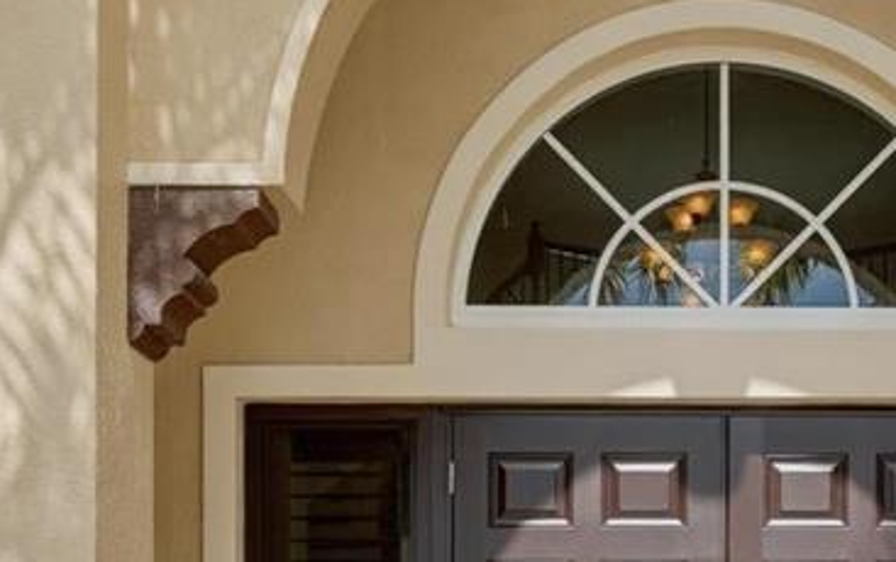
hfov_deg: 28.2
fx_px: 1735
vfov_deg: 17.2
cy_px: 750
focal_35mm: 71
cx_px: 740
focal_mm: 16
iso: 800
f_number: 8
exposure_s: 1/400
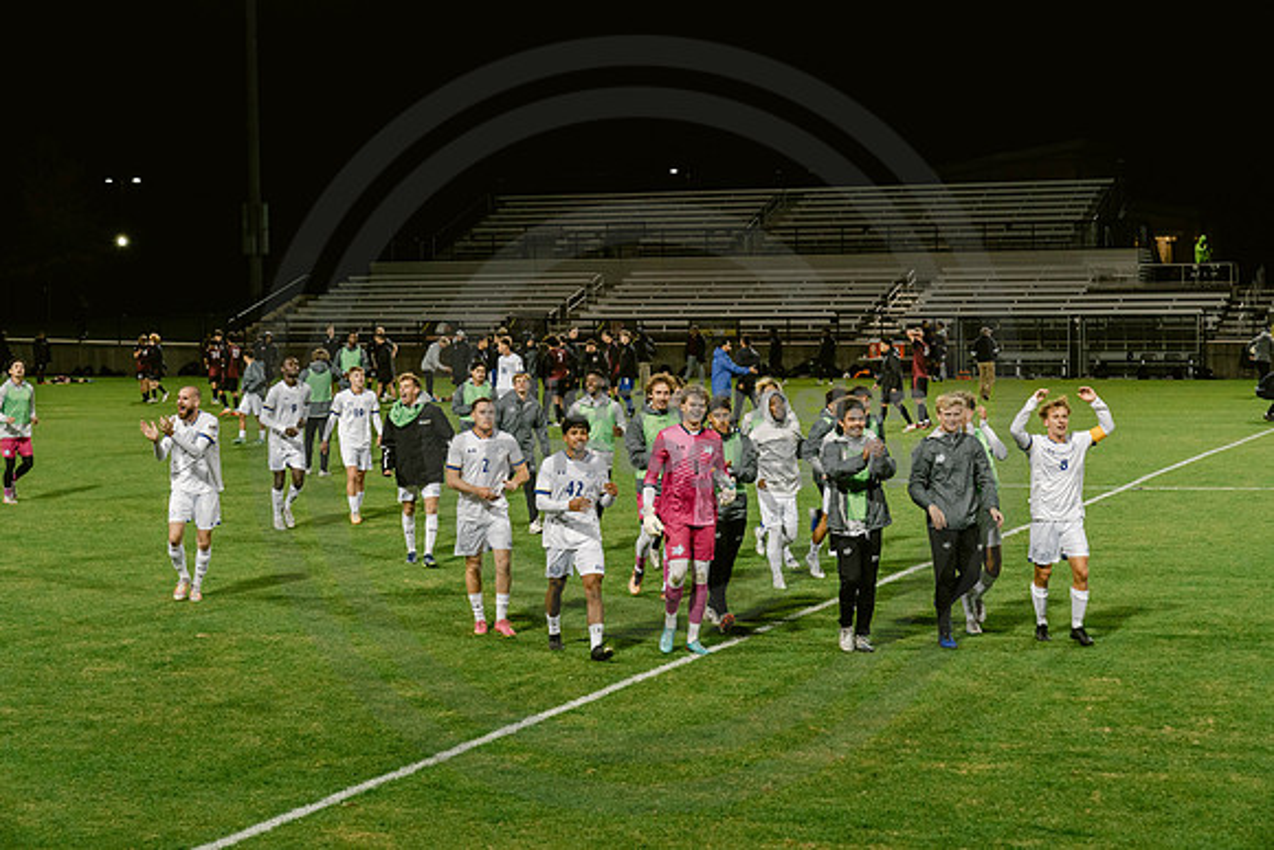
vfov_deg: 19.5
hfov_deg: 28.8
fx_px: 2478
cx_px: 637
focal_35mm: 70
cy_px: 425
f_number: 5.6
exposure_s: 1/160
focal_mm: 70
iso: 2000
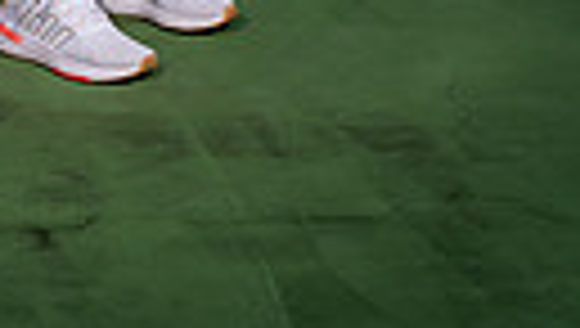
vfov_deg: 6.3
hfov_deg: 11.7
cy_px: -557
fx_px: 2803
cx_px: -31
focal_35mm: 182
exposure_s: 1/1250
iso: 100
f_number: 4
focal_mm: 50
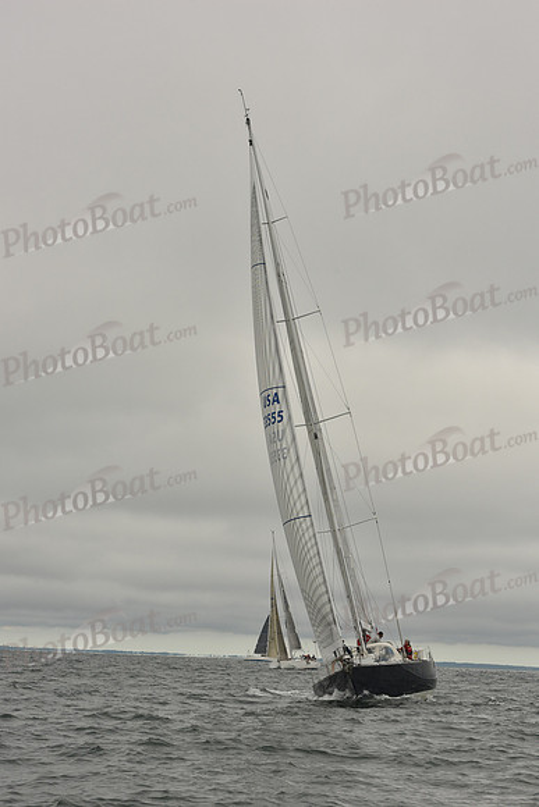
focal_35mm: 90
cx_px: 270
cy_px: 404
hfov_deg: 15.2
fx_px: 2020
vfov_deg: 22.6
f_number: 10
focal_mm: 90
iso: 320
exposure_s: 1/800
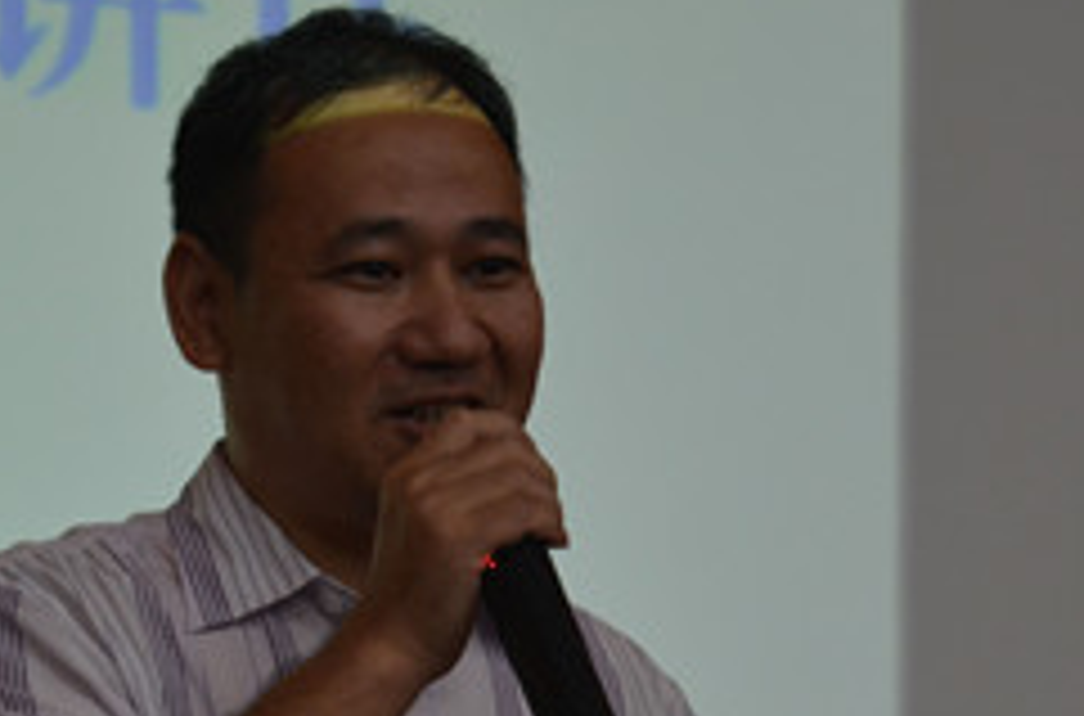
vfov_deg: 4.6
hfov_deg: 6.9
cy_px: 723
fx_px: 8974
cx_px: 432
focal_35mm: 299
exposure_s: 1/80
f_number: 5.3
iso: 640
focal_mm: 80
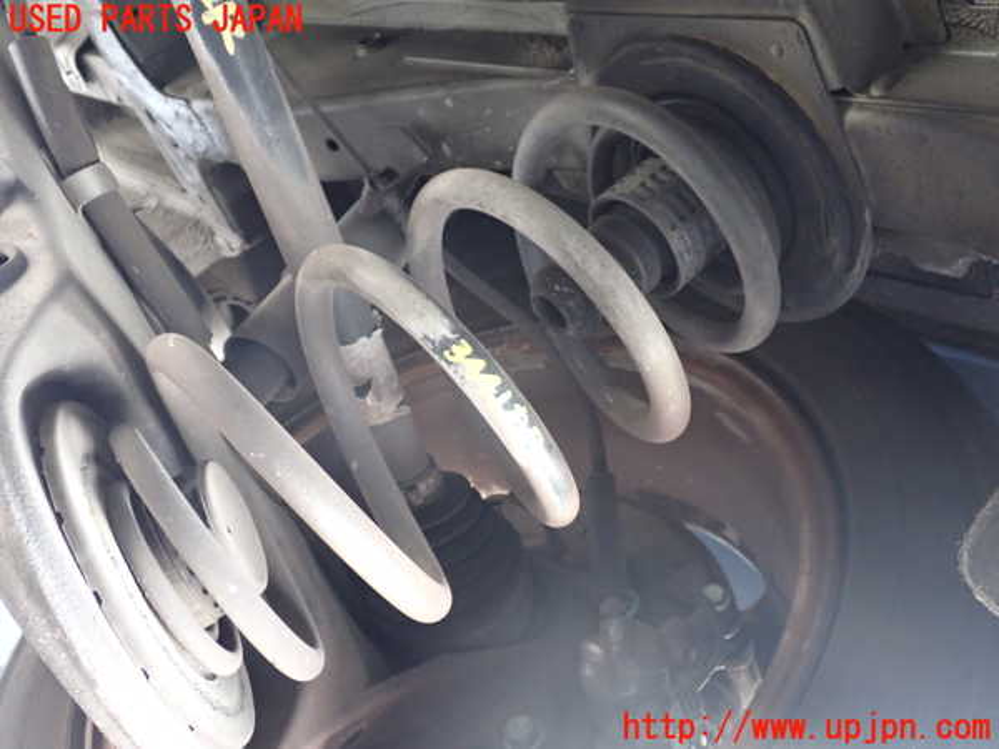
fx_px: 1039
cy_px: 374
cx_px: 500
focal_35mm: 36
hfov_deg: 51.4
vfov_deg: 39.7
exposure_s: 1/30
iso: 800
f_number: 2.5
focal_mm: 6.37
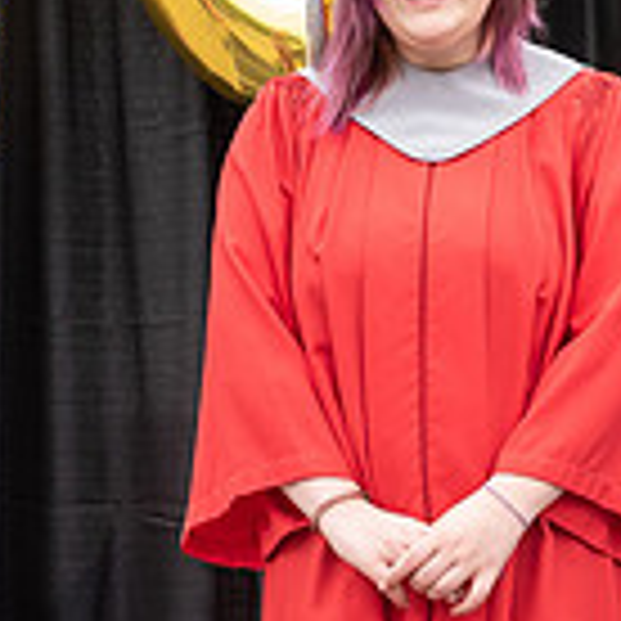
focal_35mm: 255
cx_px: 776
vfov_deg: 6.9
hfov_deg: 6.8
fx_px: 5176
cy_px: 496
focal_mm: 56
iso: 500
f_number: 5
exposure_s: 1/320
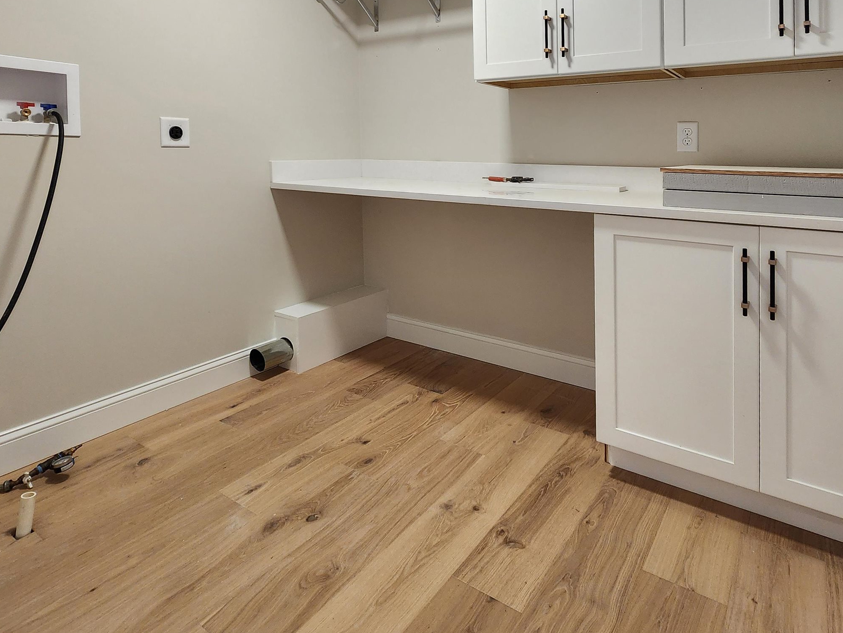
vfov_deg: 63.6
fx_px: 487
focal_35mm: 20
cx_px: 420
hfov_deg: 81.7
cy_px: 190
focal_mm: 2.2
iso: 200
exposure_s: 1/60
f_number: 2.2
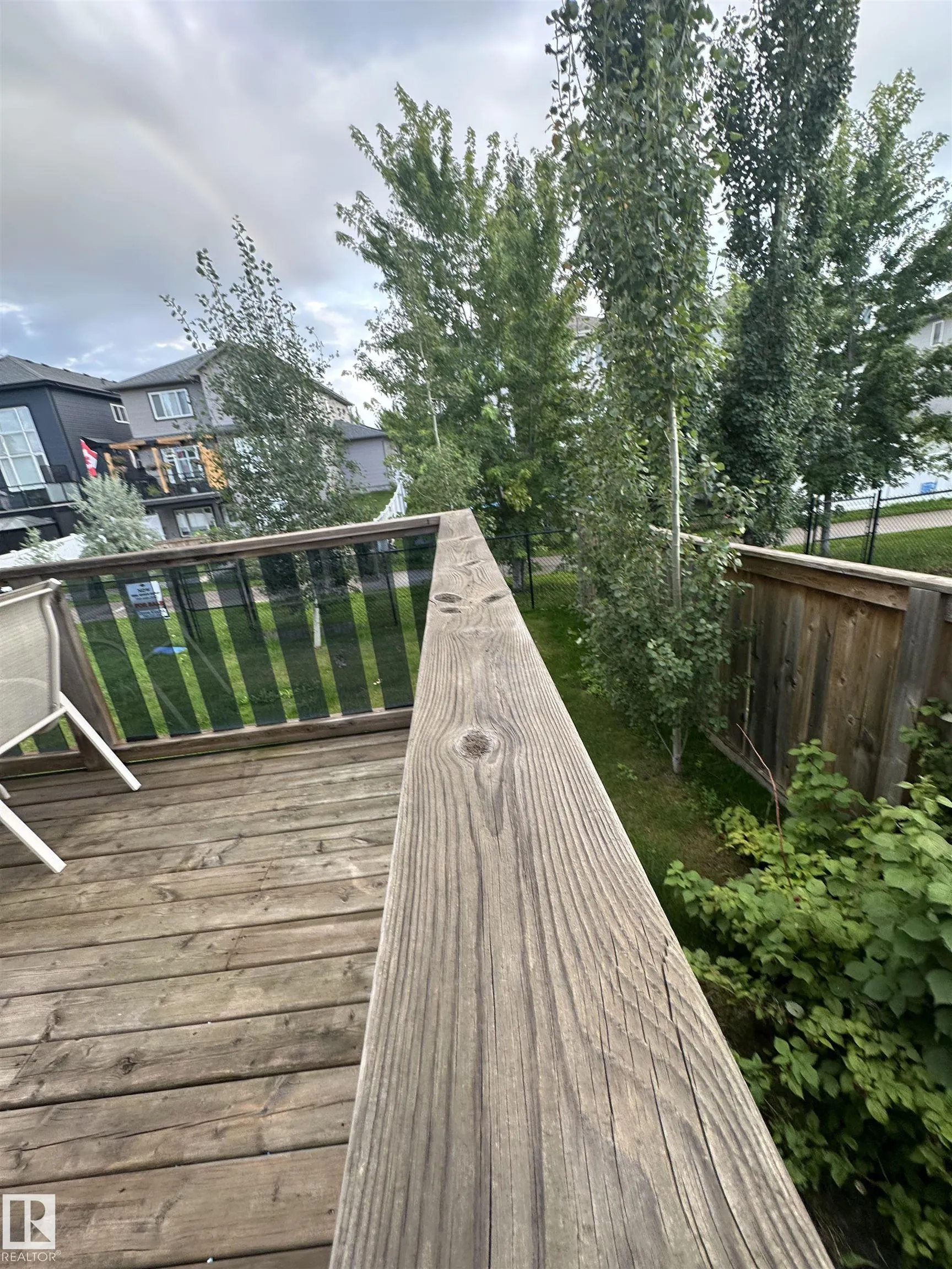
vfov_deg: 102.1
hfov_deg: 85.7
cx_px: 476
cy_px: 634
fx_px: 513
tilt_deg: -18.4
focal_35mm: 14
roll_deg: +6.9
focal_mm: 2.22
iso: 80
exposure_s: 1/99
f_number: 2.2
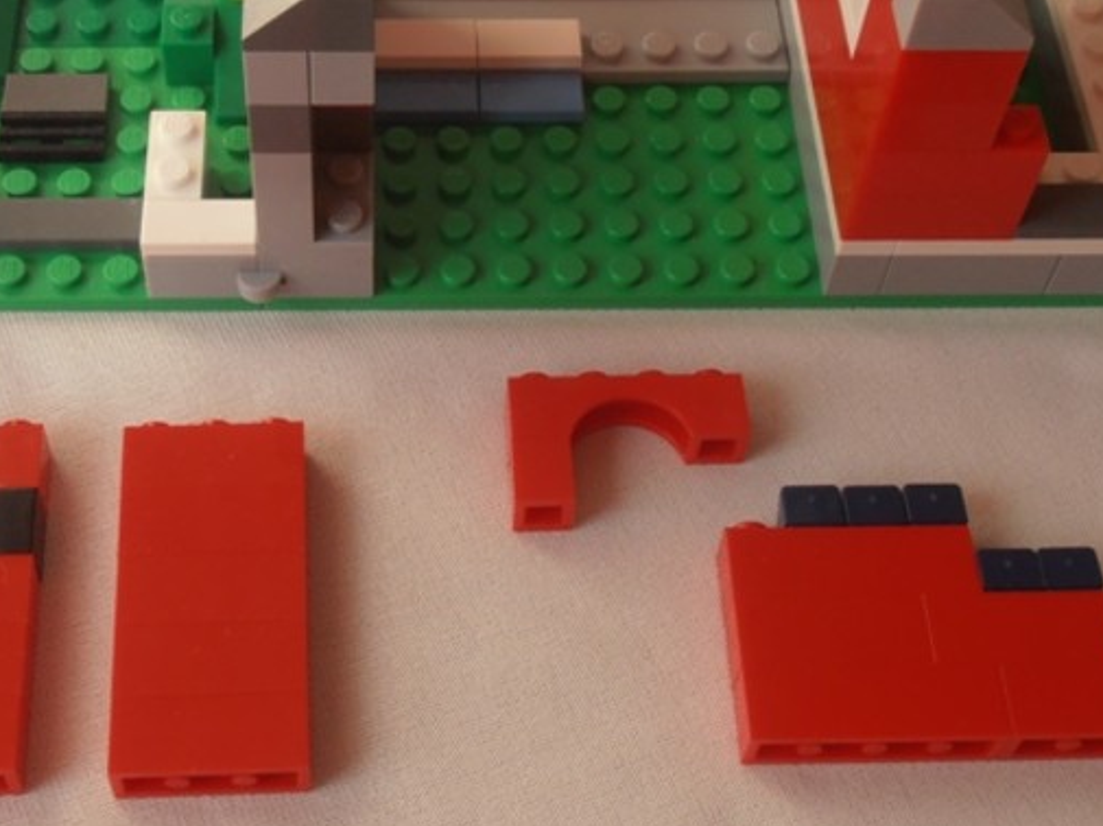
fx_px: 2102
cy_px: 281
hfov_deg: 29.3
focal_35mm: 66
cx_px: 400
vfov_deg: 22.1
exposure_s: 1/200
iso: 80
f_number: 3.9
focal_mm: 6.61
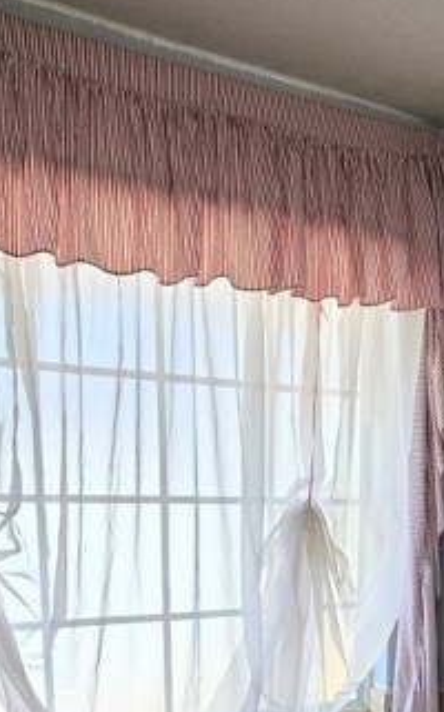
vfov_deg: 52.9
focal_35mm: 33
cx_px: 271
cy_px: 606
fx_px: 640
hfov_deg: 38.1
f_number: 2.2
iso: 50
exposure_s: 1/137
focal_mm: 2.2
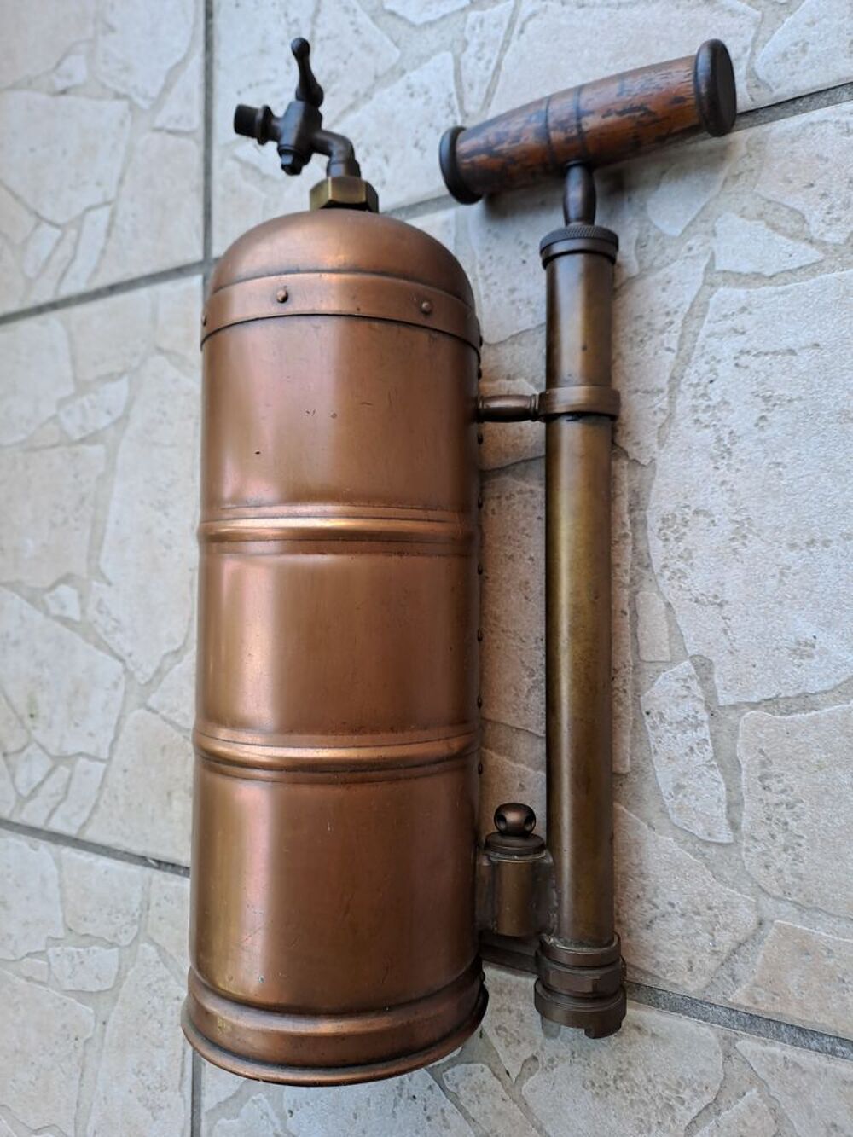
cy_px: 568
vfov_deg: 69.4
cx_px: 426
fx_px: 821
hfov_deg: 54.9
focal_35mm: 25
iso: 50
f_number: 1.8
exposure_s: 1/50
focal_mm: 4.65
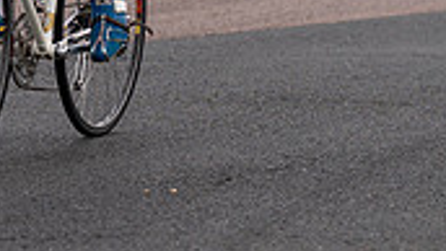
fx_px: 3645
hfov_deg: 7.0
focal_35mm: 308
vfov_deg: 3.9
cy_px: -138
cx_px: 21
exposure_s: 1/1000
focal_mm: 87
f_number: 3.5
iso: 125
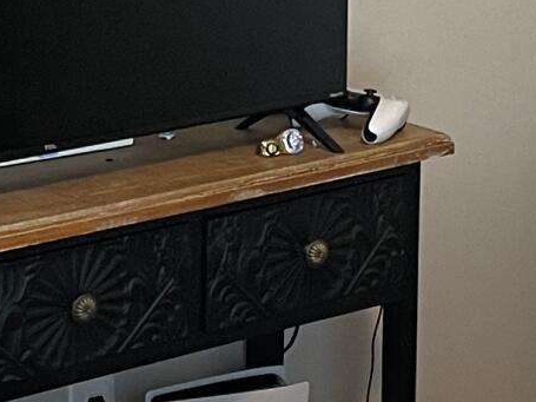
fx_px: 2554
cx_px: 280
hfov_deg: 12.0
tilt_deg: -10.0
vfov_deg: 8.9
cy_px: -64
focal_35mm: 165
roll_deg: -0.4
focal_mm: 5.1
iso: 125
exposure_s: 1/60
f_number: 1.6
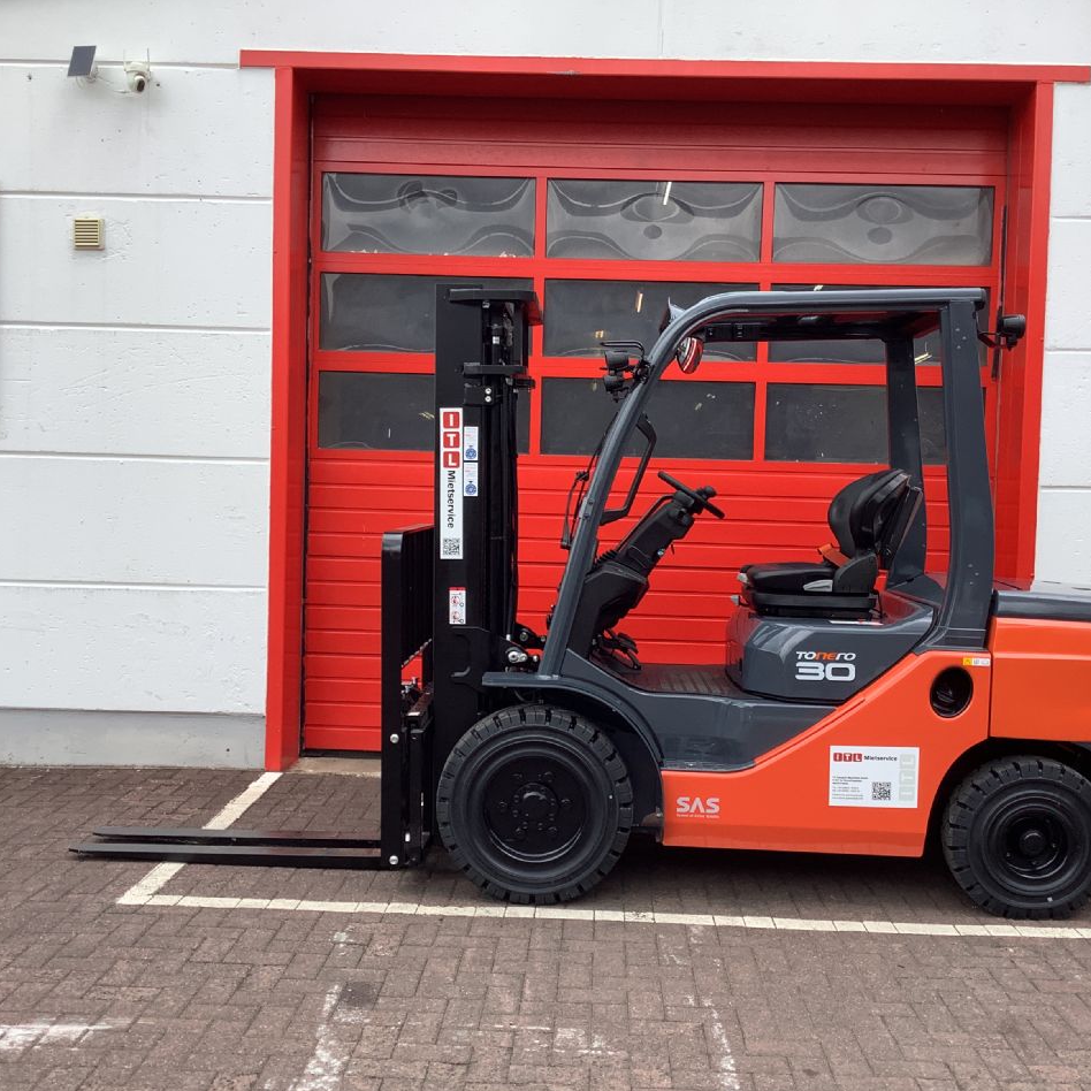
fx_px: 1319
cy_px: 550
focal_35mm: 37
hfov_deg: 44.9
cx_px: 547
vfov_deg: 44.9
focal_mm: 3.3
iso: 25
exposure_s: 1/348
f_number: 2.4
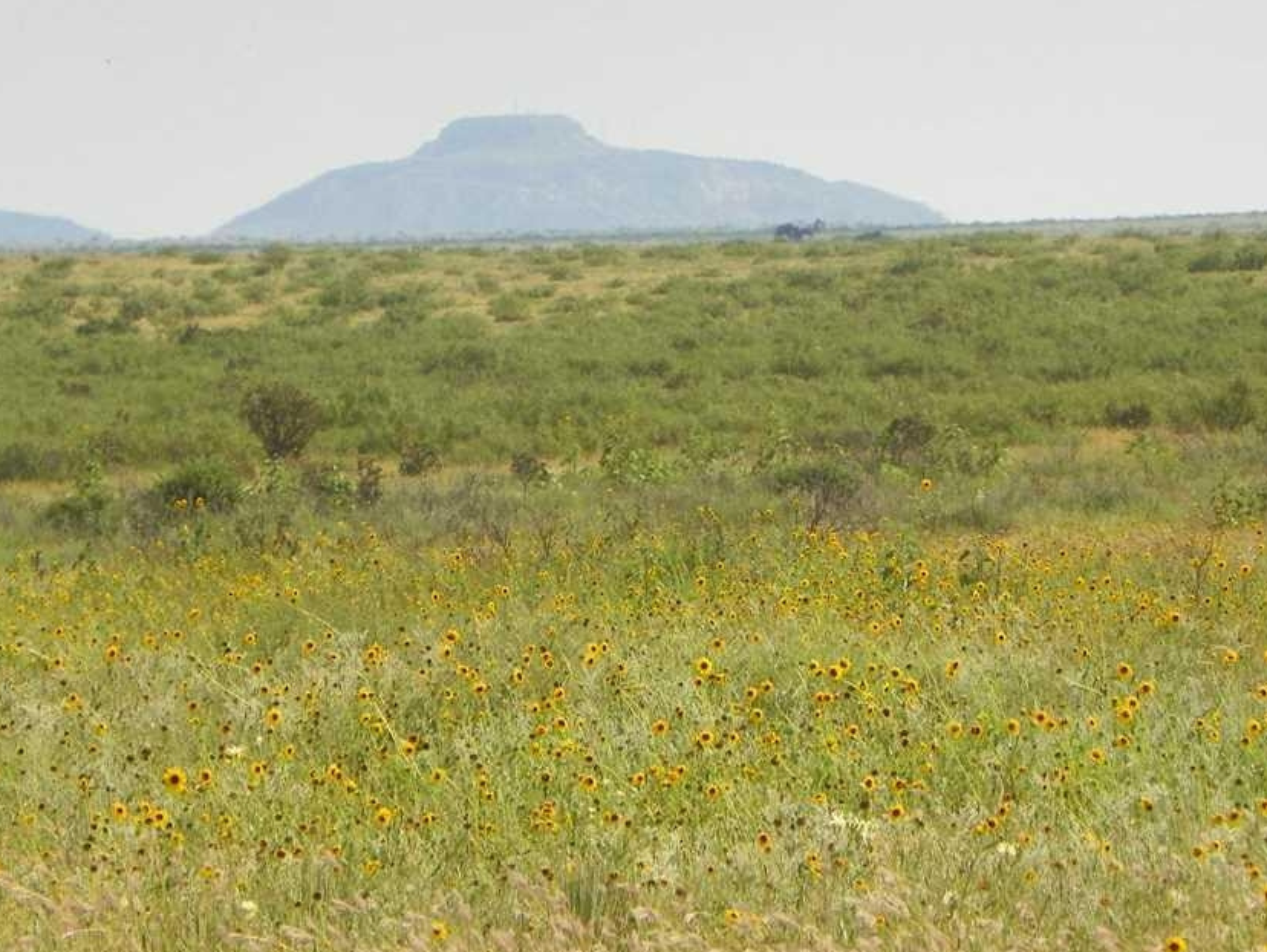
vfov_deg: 3.7
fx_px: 14576
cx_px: 625
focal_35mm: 398
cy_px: 473
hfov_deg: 5.0
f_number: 5
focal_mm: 45.8
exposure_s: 1/640
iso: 64
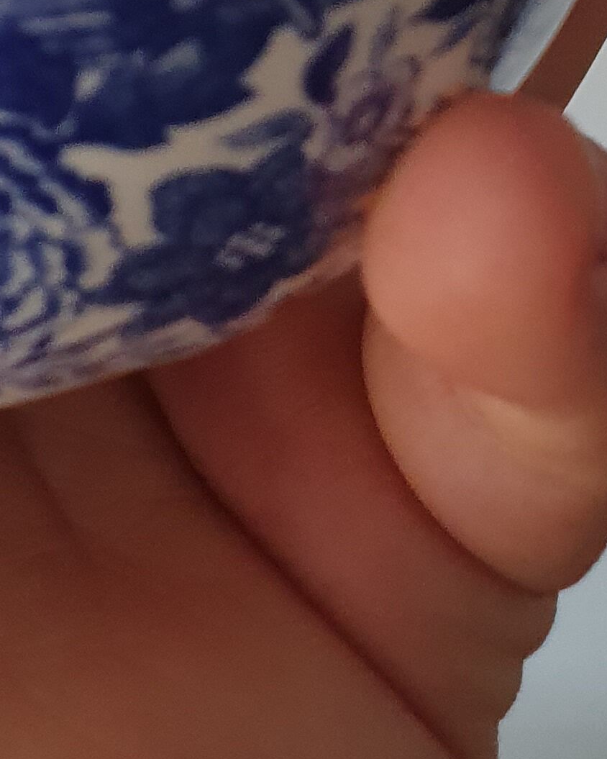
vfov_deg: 16.8
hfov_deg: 15.3
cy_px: -562
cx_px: -121
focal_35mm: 97
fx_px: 2178
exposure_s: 1/100
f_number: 2.4
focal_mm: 4.32
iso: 250
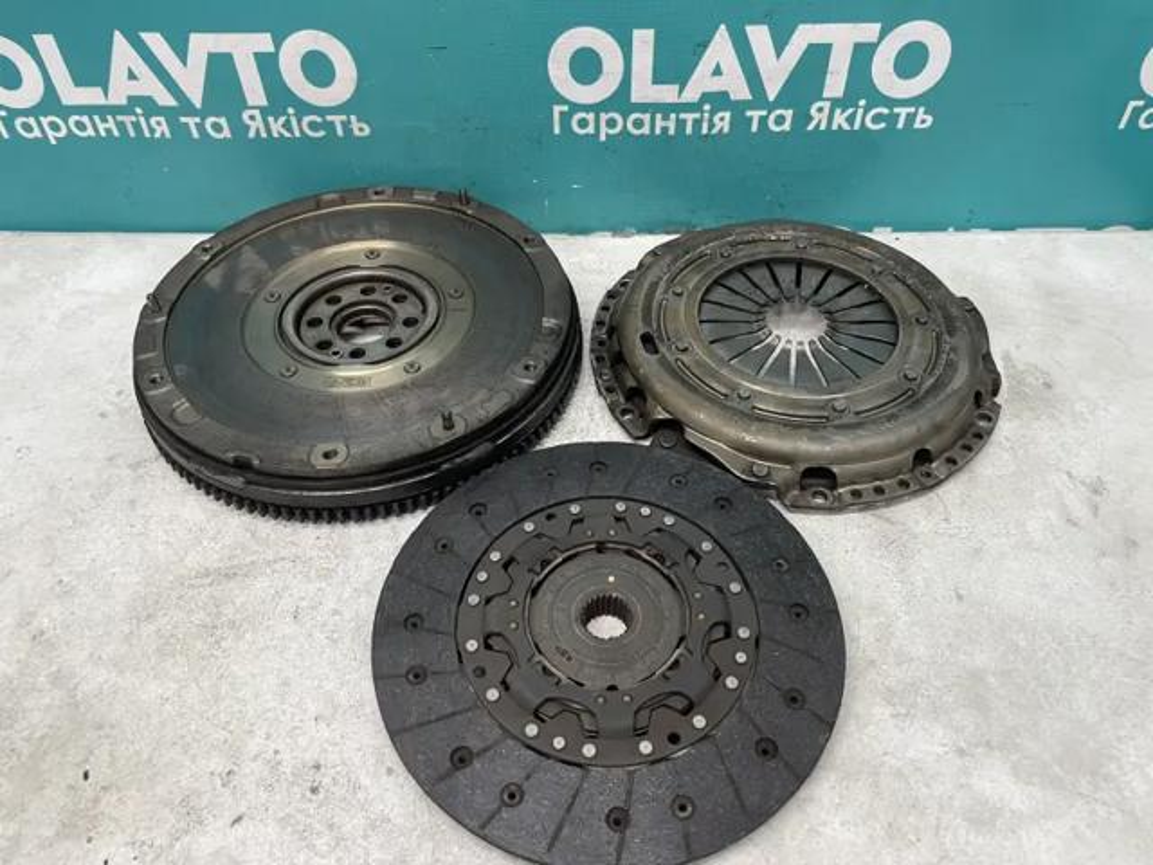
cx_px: 576
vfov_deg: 53.1
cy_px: 432
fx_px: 866
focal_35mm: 26
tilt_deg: -46.8
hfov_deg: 67.3
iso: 80
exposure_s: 1/50
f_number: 1.6
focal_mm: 4.2
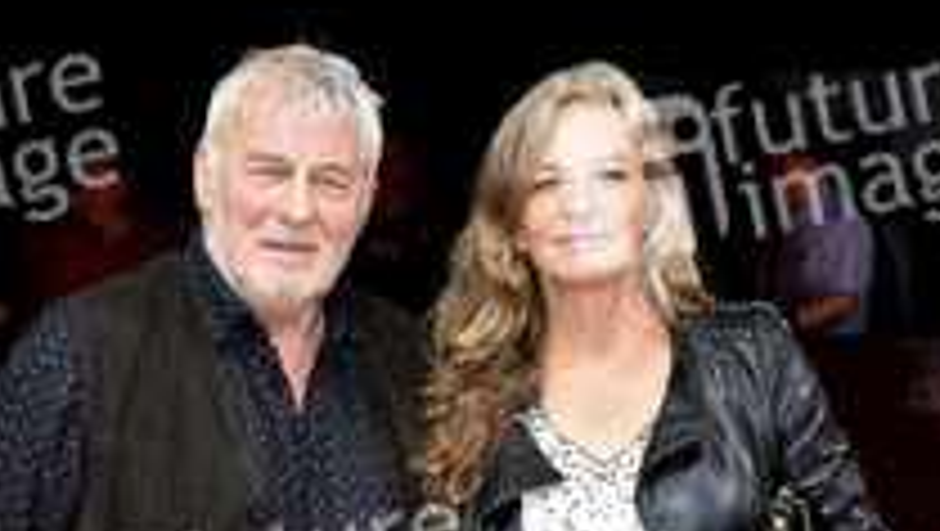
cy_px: 837
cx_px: 378
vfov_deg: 12.7
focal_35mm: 90
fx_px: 2245
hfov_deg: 23.6
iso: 400
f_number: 6.3
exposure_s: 1/160
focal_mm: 30
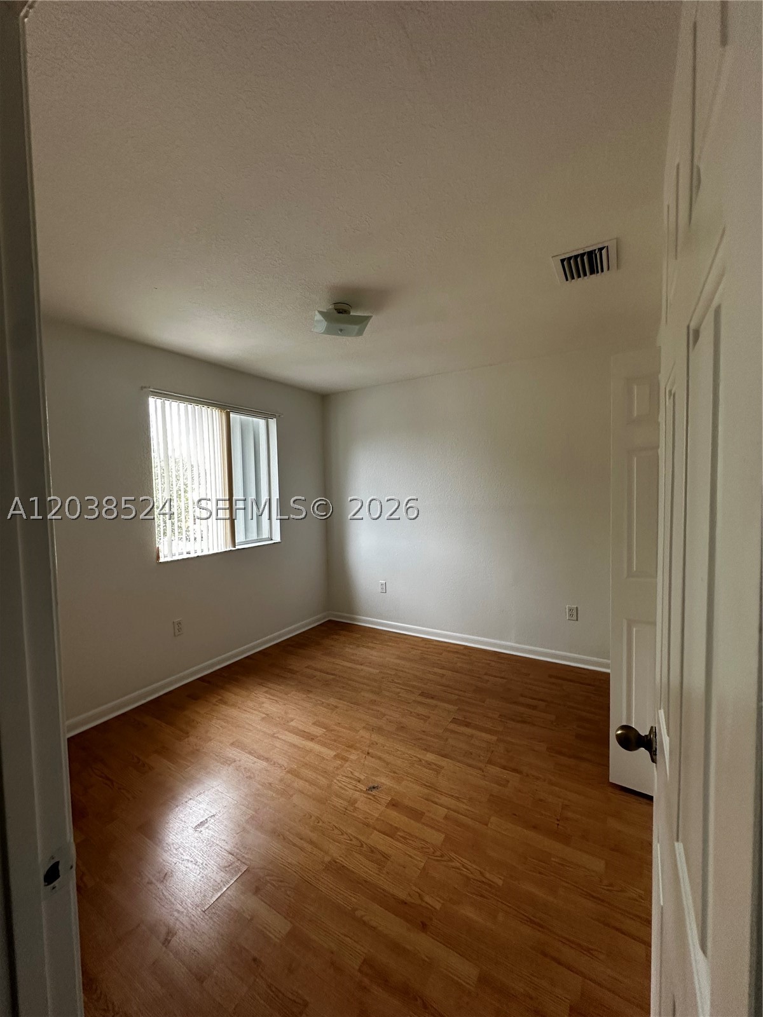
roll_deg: +1.5
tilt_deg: -1.5
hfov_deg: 85.7
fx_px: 411
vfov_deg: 102.1
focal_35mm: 14
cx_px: 382
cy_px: 508
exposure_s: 1/99
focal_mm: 2.22
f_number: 2.2
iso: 160
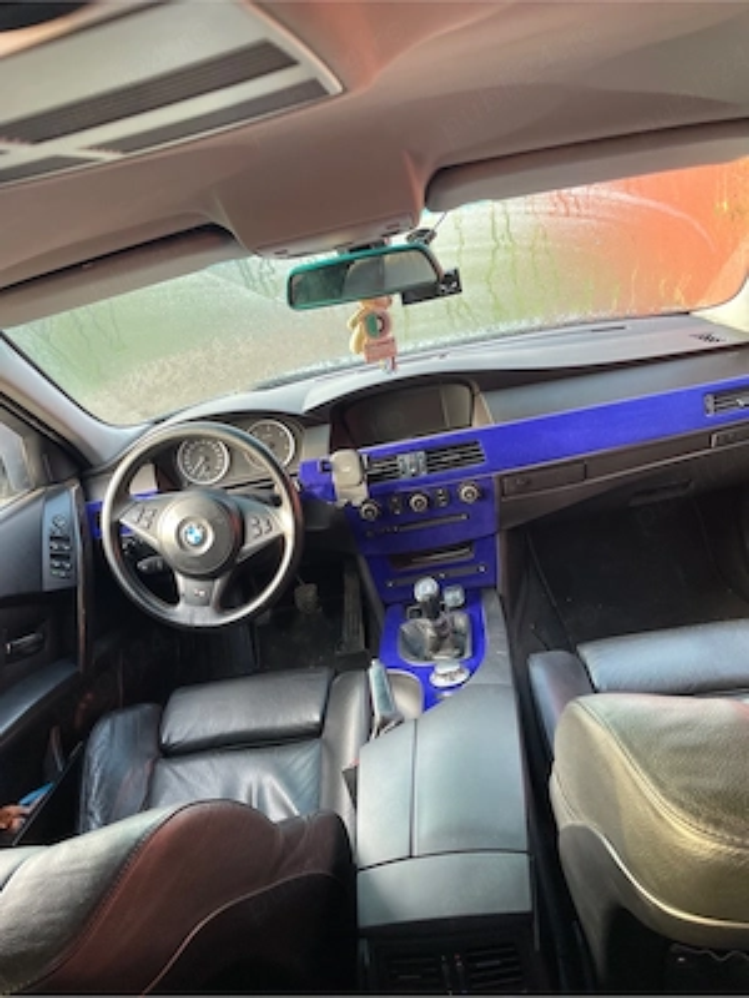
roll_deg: +11.3
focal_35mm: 26
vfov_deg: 67.3
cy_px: 499
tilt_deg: -23.5
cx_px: 374
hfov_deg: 53.1
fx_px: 750
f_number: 1.6
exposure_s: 1/121
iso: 125
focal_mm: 4.2
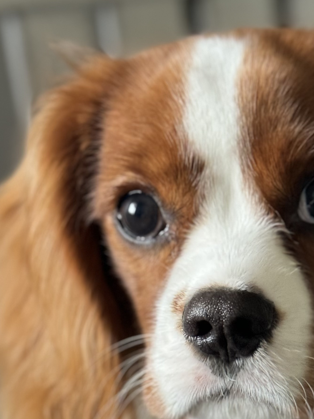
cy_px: 373
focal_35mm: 109
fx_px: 1318
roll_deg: -0.6
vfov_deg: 17.8
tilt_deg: -26.1
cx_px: 216
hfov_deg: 13.6
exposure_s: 1/60
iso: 200
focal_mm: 6.86
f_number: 1.78
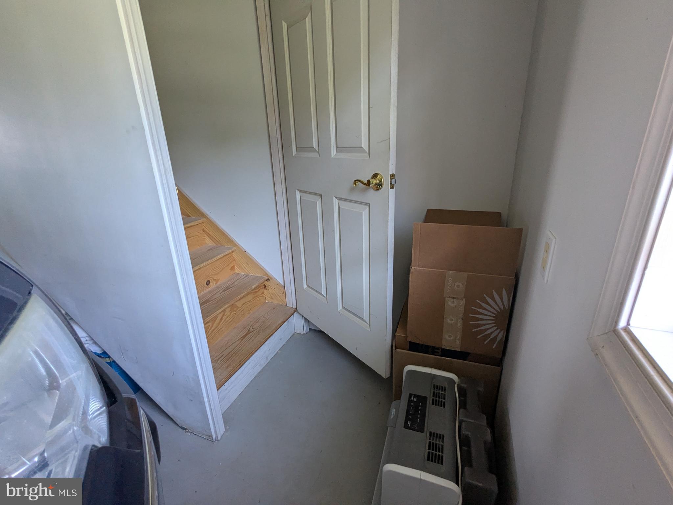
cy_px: 252
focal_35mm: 16
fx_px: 311
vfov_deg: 78.1
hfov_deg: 94.5
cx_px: 336
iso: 351
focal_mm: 2.35
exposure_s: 1/60
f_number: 2.2
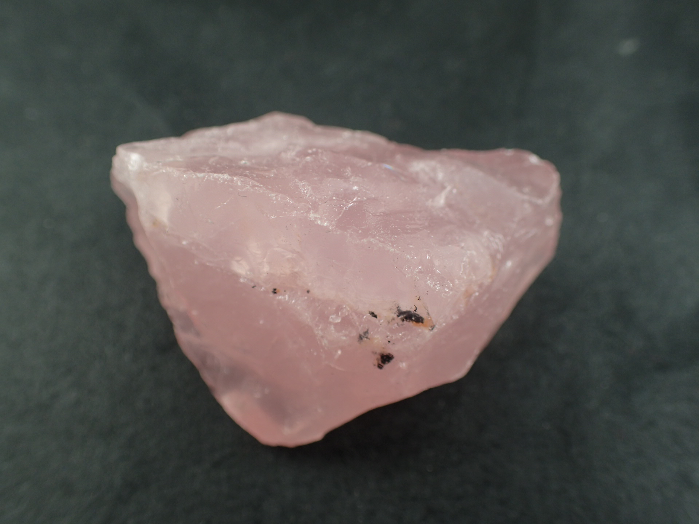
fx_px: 606
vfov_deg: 46.8
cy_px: 262
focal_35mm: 30
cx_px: 350
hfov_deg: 60.0
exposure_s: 1/160
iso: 100
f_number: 2.3
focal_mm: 5.5
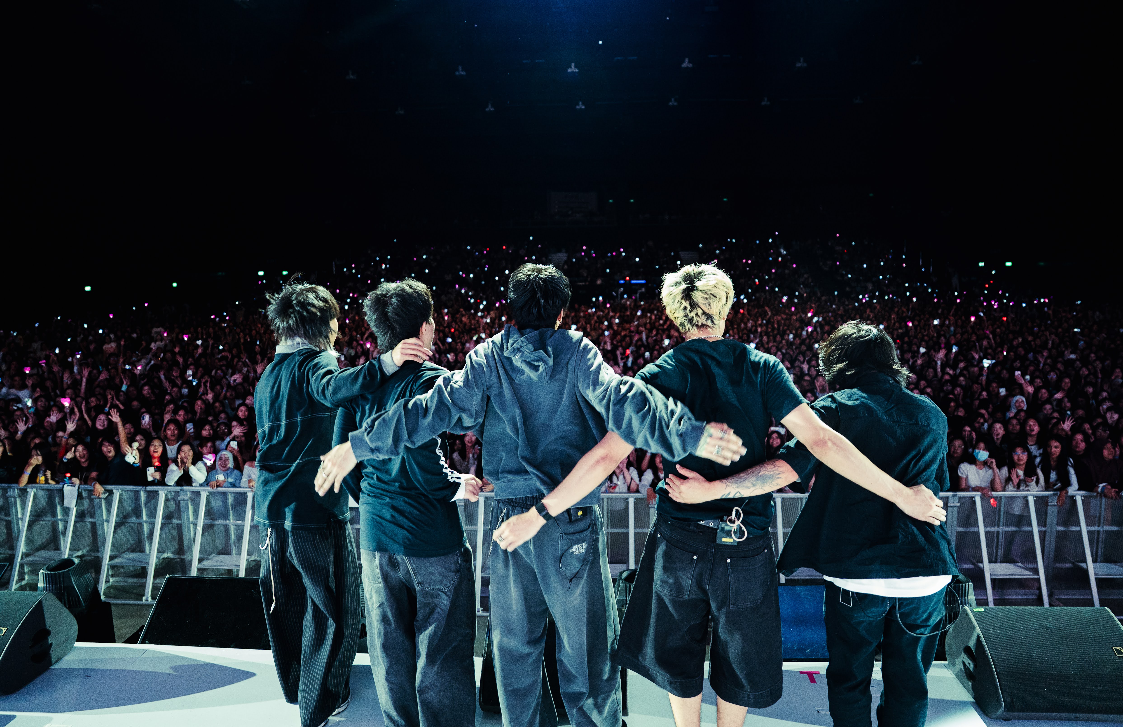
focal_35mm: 24
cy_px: 350
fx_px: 753
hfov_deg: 73.4
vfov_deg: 51.5
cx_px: 558
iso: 5000
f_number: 2.8
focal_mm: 24
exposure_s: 1/250
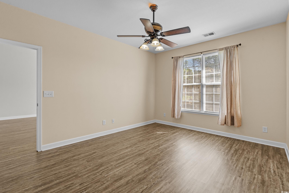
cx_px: 144
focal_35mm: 16
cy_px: 96
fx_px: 128
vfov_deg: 73.8
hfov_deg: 96.7
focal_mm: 16
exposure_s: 1/15
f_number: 8
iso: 640
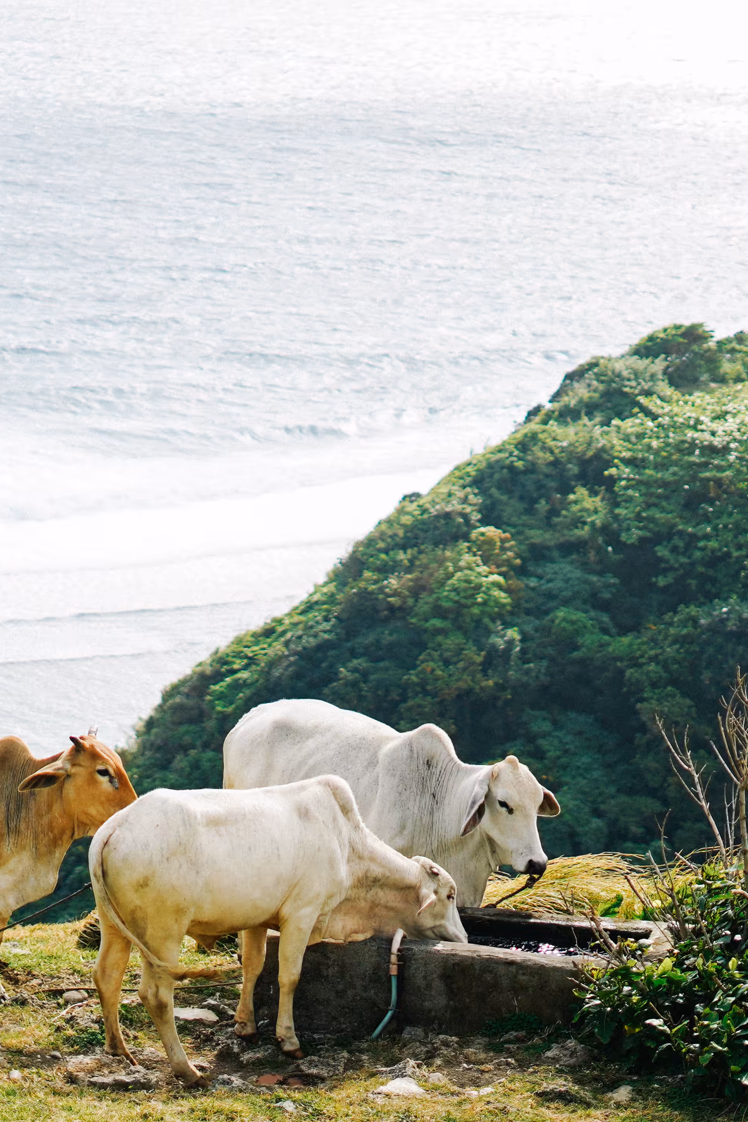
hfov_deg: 13.3
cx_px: 324
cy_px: 425
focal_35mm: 103
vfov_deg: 19.8
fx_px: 3210
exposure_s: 1/8000
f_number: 1.8
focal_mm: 50
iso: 160
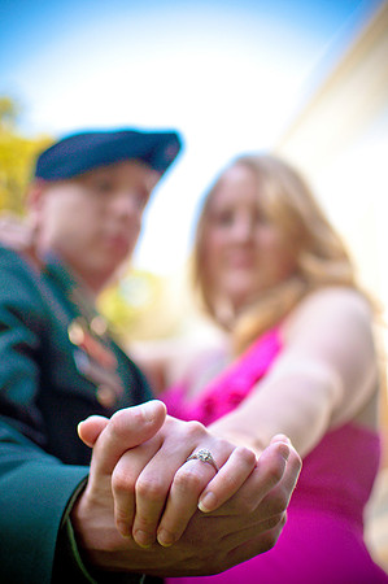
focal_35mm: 52
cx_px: 194
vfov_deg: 37.9
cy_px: 292
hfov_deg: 25.7
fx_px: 851
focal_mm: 35
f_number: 1.8
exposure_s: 1/2000
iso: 200
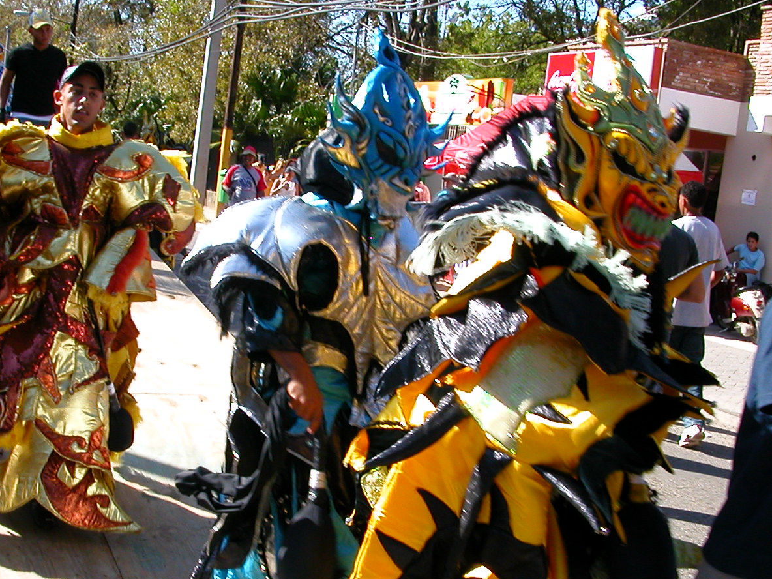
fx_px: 1115
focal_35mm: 50
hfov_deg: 38.0
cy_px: 379
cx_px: 308
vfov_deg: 28.9
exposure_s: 1/239
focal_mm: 5.6
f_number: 4.5
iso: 100
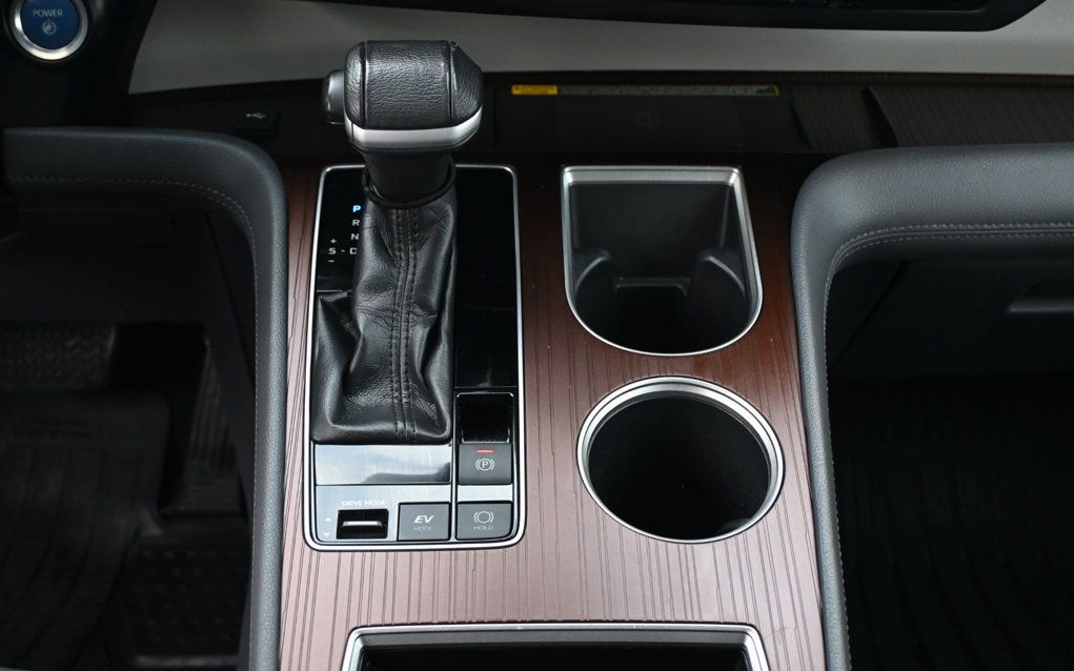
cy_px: 349
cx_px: 538
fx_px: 1346
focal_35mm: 46
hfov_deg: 43.5
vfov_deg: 28.0
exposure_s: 1/125
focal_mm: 30
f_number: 4.8
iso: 800
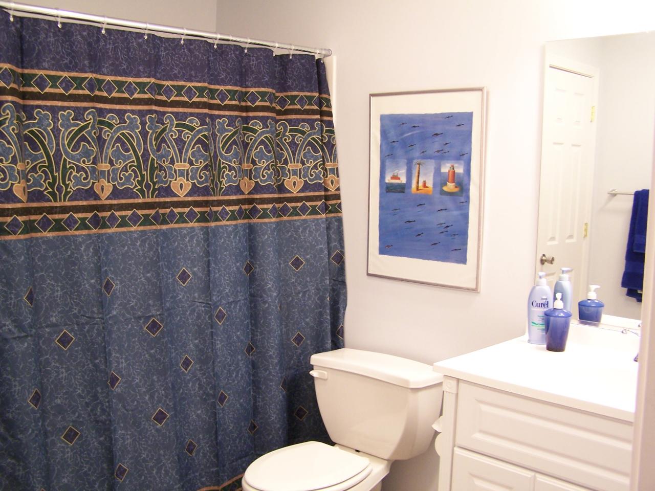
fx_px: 719
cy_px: 246
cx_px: 328
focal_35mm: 38
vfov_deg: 37.7
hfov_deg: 49.0
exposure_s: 1/10
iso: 140
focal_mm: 6.3
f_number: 2.8
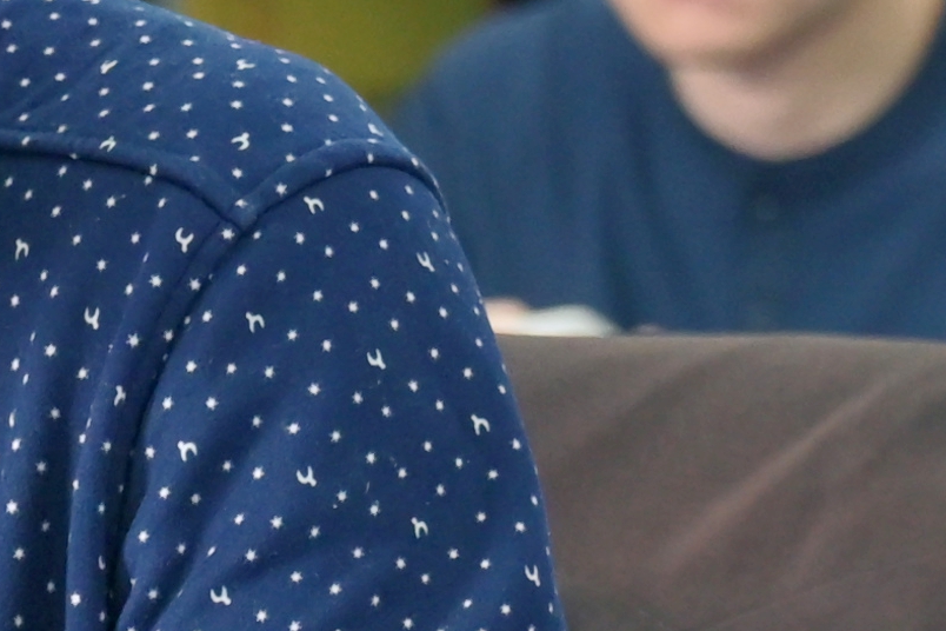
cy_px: 103
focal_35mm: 330
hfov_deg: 6.2
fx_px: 8671
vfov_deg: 4.2
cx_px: -338
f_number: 4
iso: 1600
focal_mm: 51
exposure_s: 1/125
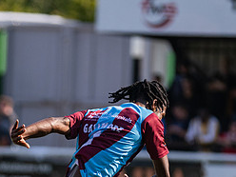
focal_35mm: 847
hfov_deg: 2.3
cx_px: 17
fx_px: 5775
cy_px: 200
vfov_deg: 1.8
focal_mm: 210
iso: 200
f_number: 2.8
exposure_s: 1/2500
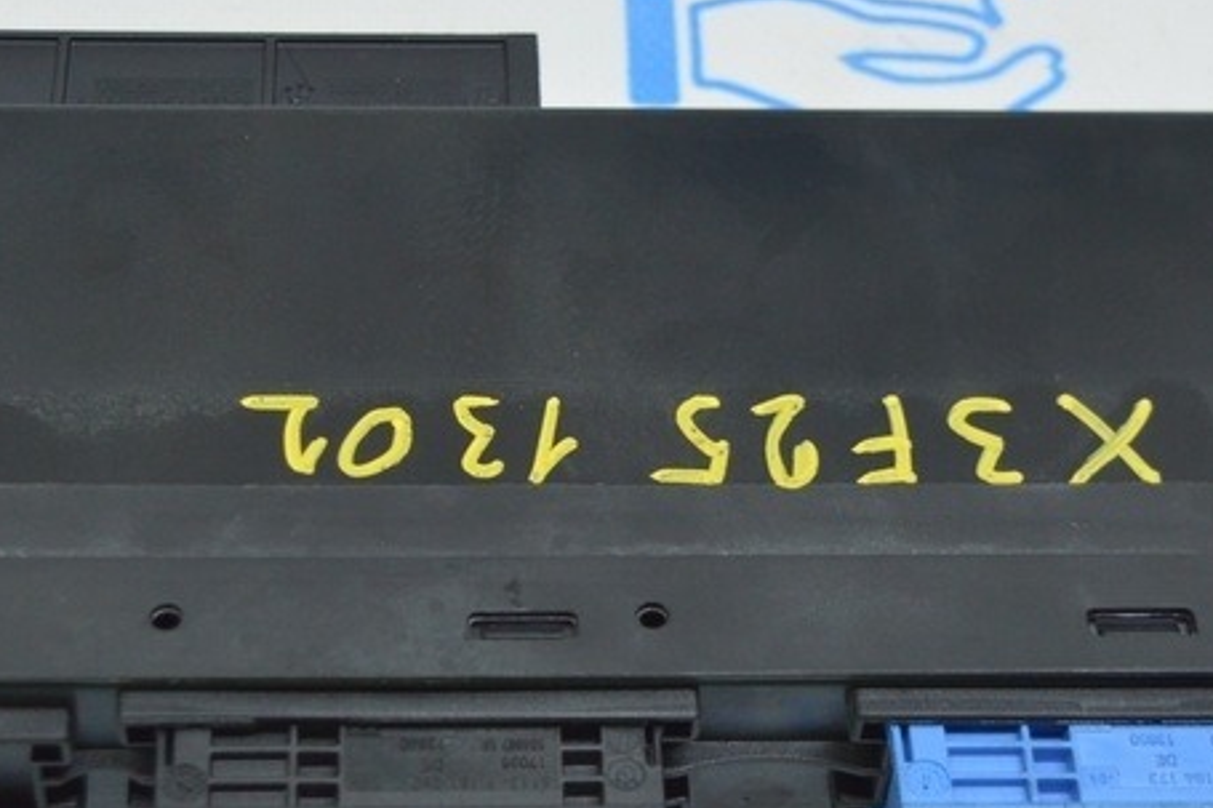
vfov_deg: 15.0
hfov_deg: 22.3
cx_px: 483
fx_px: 3069
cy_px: 532
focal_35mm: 91
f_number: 4
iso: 400
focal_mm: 27
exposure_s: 1/50
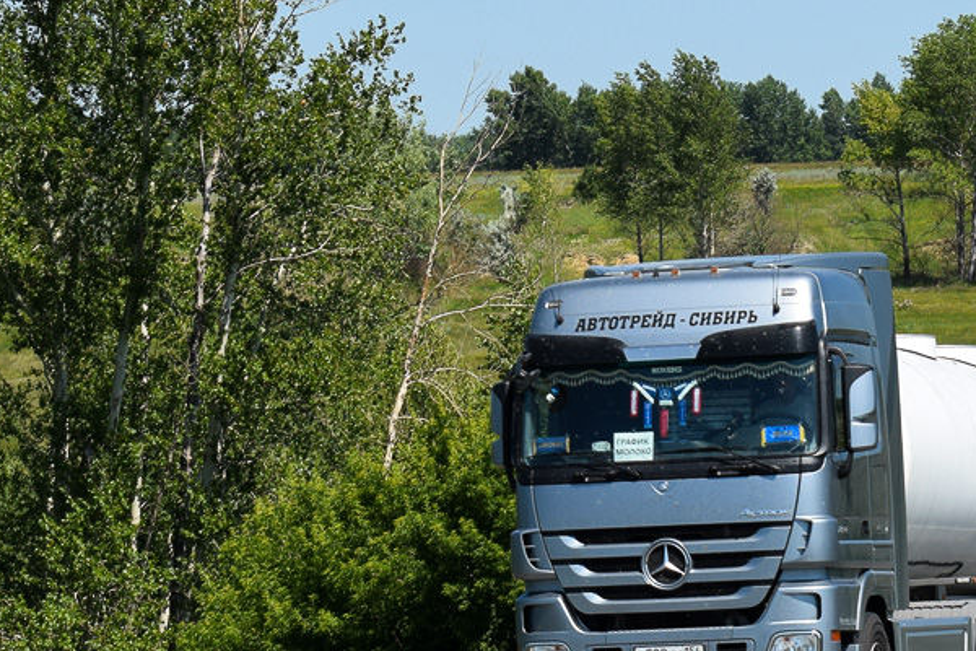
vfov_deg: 8.3
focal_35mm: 165
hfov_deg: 12.4
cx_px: 773
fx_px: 4473
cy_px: 286
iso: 200
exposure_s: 1/400
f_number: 10
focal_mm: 55
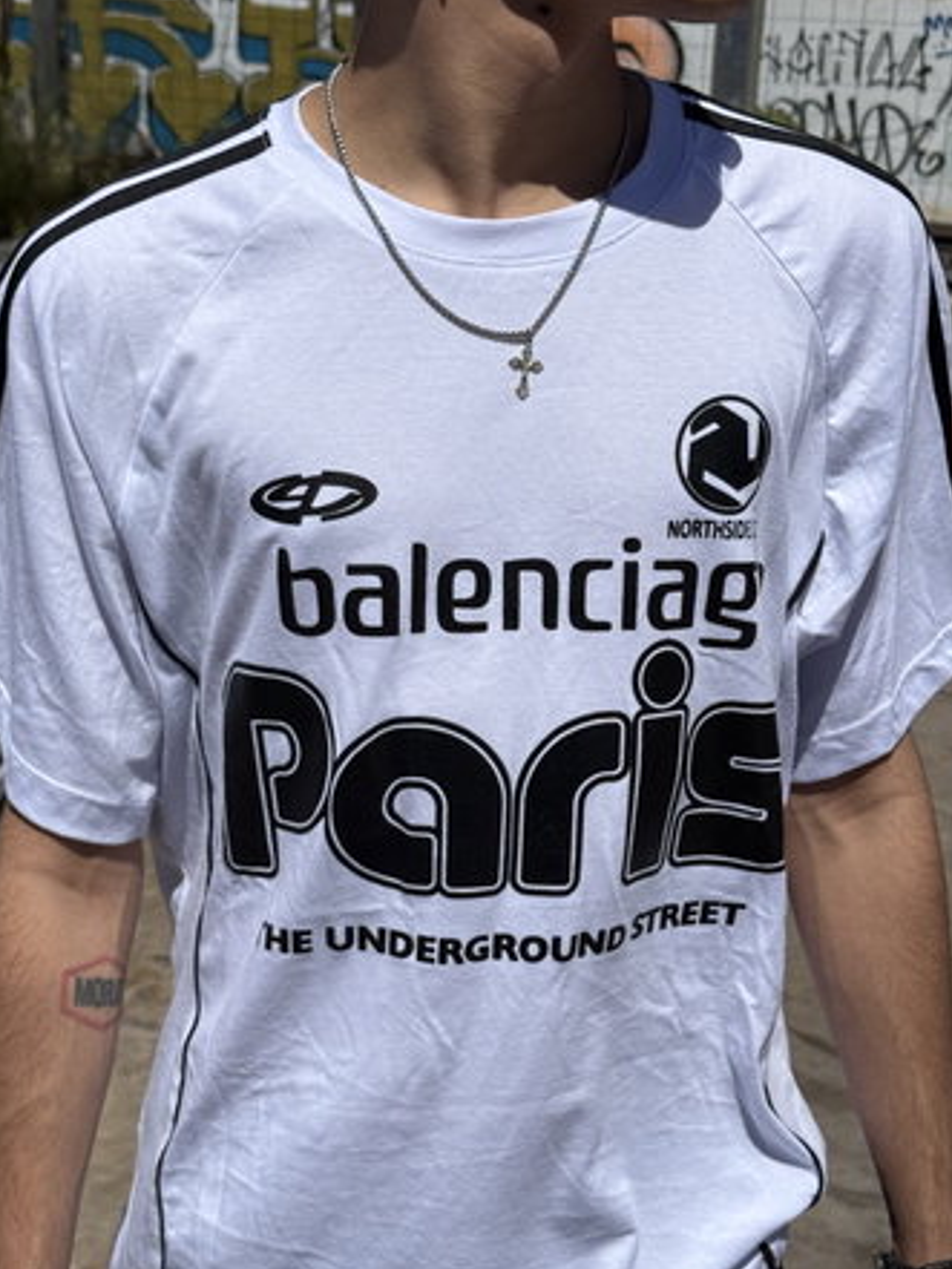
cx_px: 429
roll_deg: -3.4
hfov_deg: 25.2
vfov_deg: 33.2
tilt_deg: -18.4
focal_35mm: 58
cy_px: 646
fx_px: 2126
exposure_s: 1/13333
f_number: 1.78
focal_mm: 6.76
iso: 50
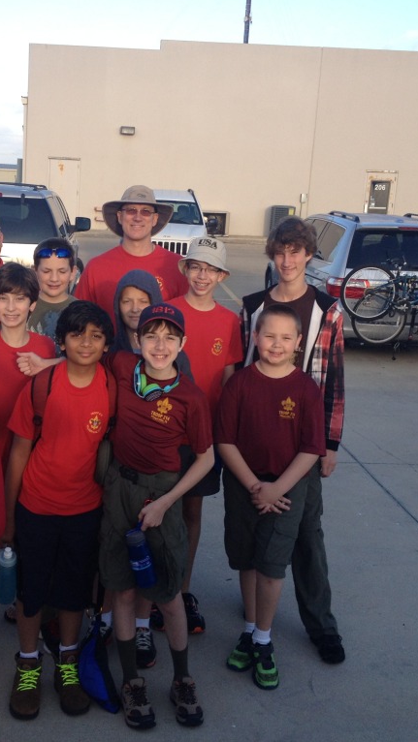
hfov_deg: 23.4
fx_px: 1005
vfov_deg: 40.6
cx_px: 145
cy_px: 371
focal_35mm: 51
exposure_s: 1/375
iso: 50
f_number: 2.4
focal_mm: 4.28
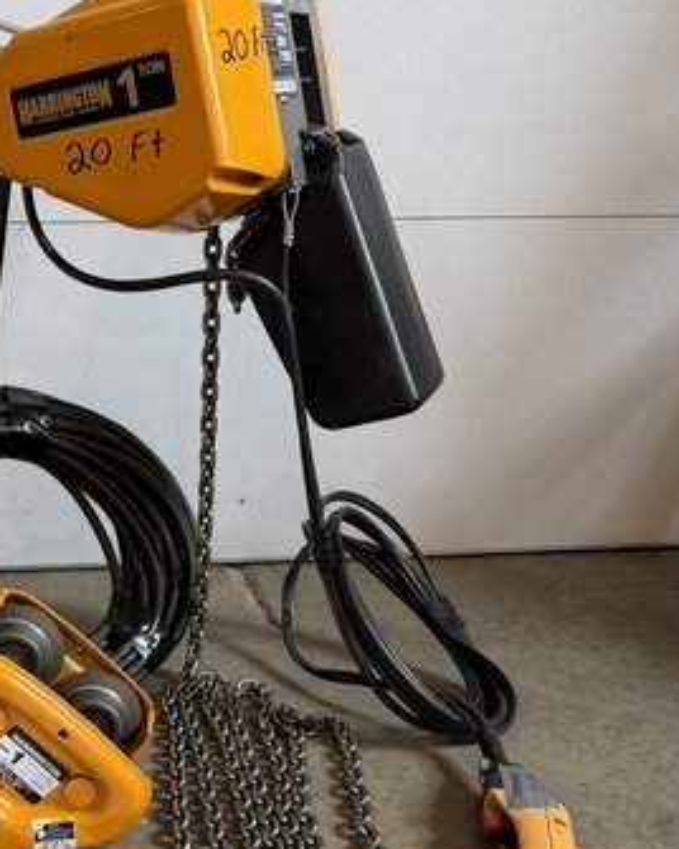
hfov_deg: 35.0
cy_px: 631
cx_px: 182
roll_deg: +0.3
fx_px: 1055
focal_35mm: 42
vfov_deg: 42.5
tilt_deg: -22.6
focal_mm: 6.76
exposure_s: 1/120
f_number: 1.78
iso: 200
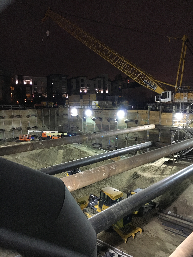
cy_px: 128
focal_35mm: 29
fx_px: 216
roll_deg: +0.3
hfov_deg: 48.2
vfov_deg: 61.7
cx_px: 96
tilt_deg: -6.6
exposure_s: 1/20
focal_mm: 4.15
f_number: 2.2
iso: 200
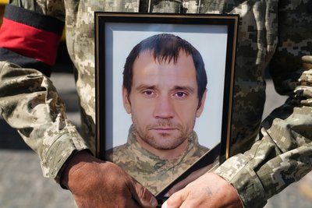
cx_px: 156
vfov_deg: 31.2
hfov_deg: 45.4
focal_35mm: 43
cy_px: 104
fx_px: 373
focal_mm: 43
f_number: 2.8
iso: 400
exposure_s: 1/400
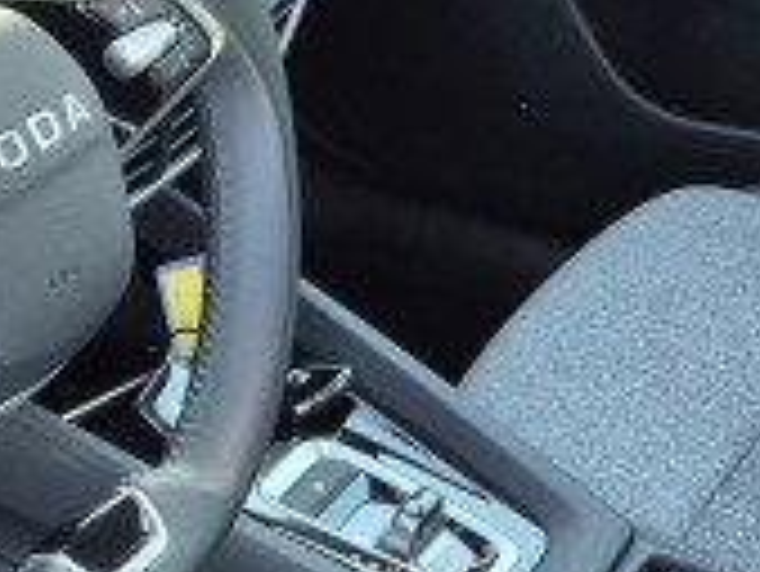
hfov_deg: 13.7
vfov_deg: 10.6
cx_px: -171
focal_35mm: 139
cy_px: 558
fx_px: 3054
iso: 160
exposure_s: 1/100
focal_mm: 5.4
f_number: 1.8
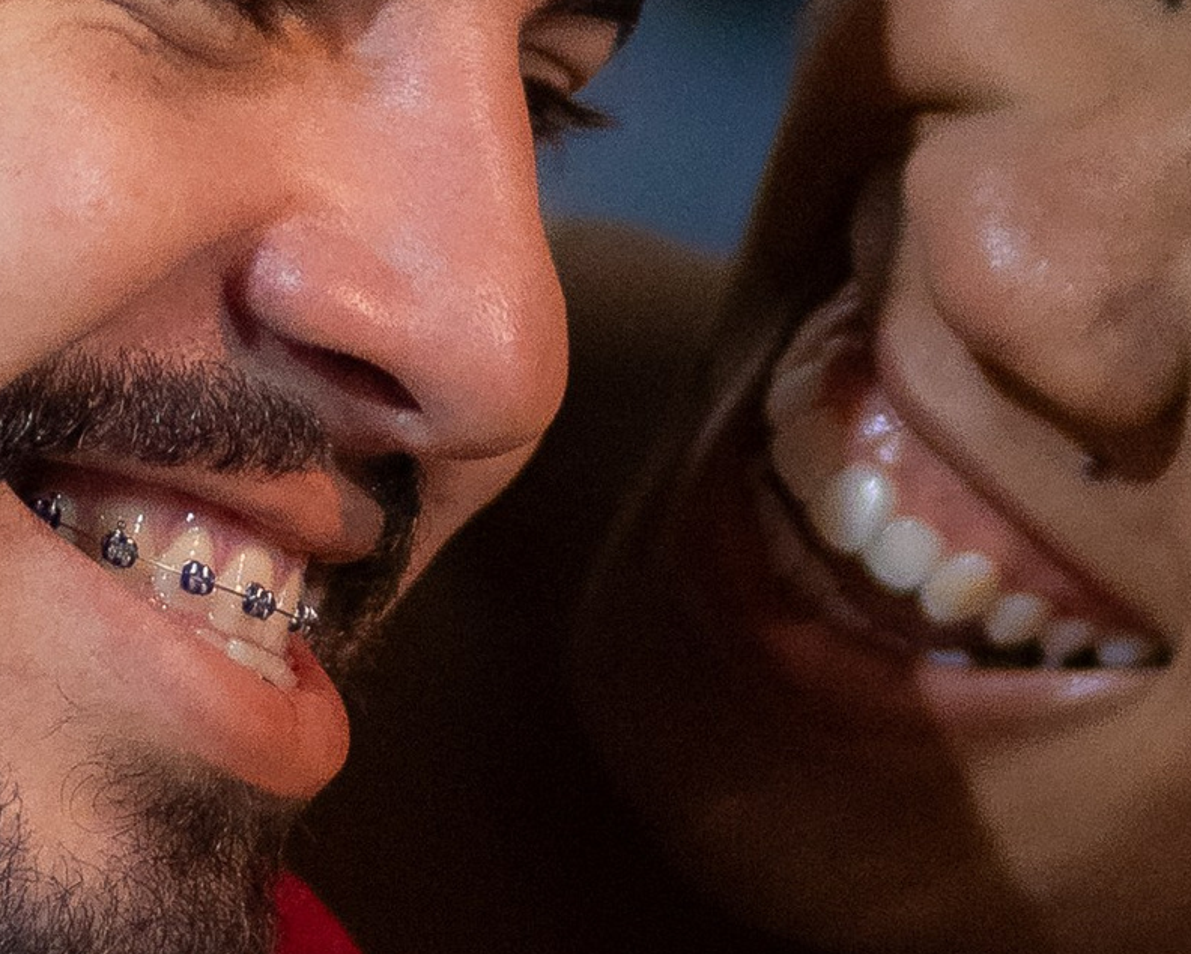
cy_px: 951
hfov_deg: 3.3
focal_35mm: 580
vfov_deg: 2.7
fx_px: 20449
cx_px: 765
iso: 1250
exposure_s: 1/160
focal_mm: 85
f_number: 2
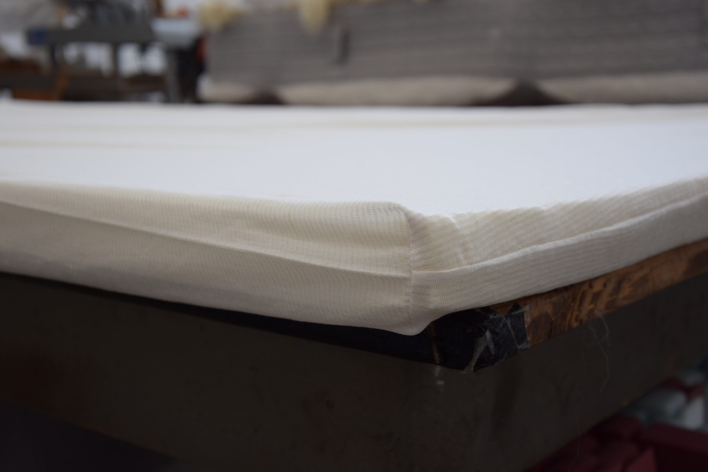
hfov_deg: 38.9
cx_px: 354
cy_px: 236
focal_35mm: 51
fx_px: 1003
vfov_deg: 26.5
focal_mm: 34
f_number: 4.5
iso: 400
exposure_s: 1/80
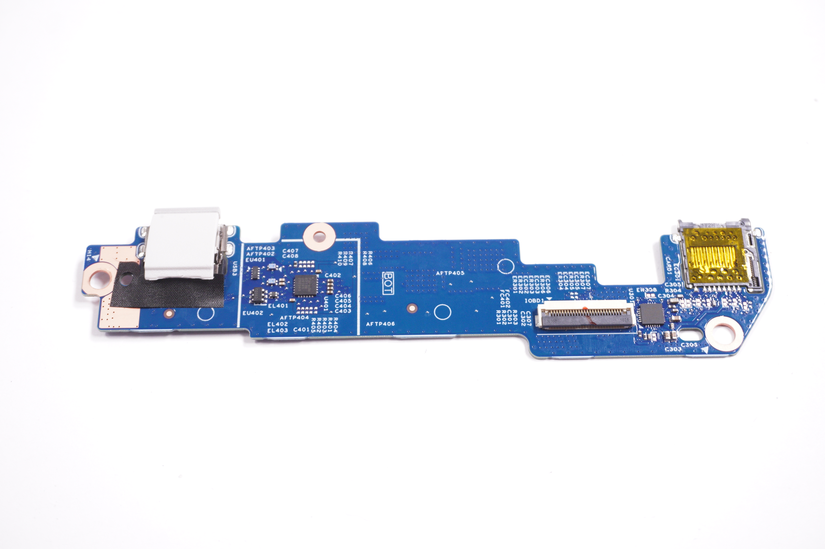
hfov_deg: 42.4
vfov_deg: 28.9
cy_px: 274
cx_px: 412
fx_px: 1065
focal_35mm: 46
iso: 800
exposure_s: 1/200
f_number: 5.6
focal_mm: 31
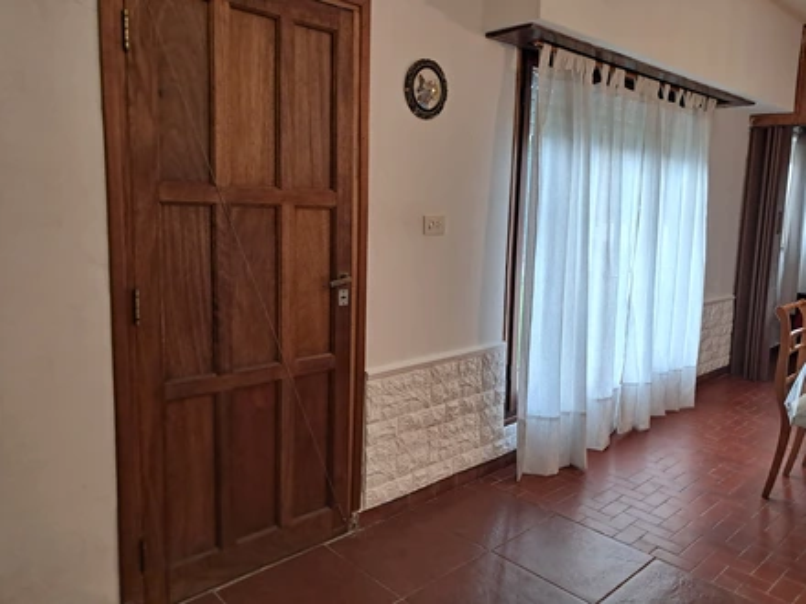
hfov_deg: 65.3
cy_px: 302
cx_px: 403
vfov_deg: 51.4
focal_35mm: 27
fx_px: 629
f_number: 1.8
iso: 125
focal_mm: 4
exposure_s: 1/60
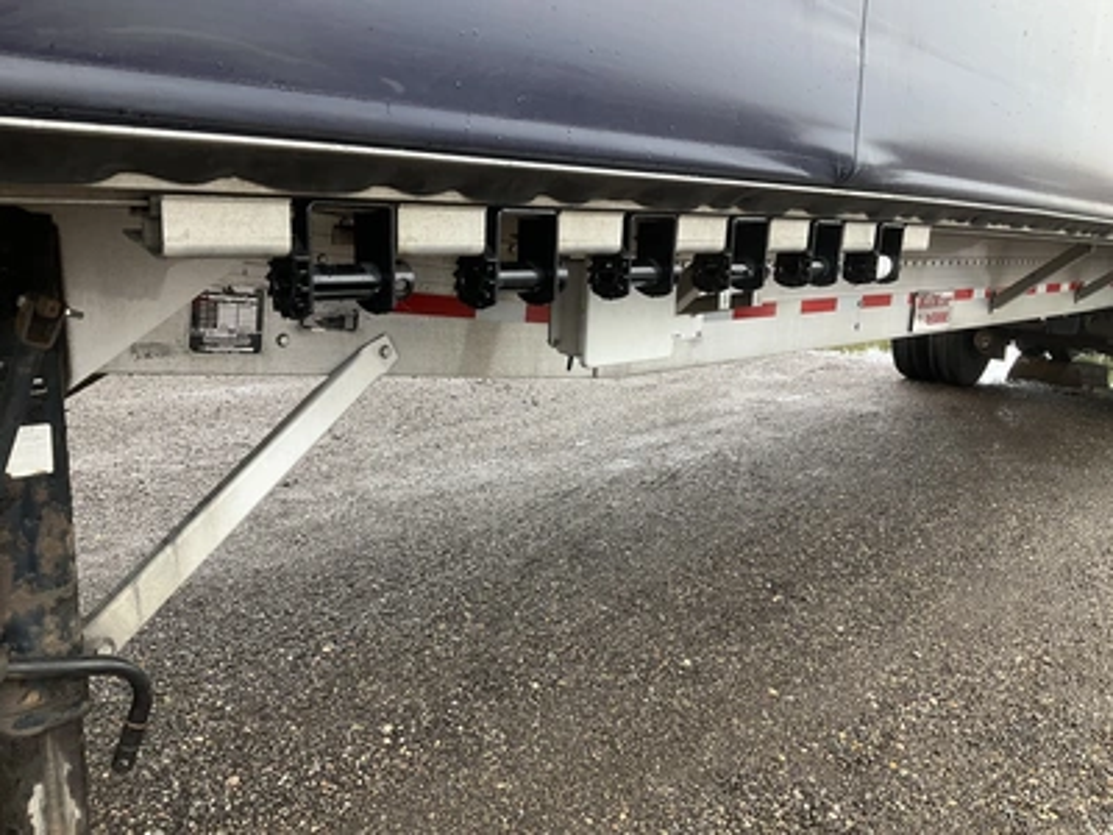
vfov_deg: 48.2
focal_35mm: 29
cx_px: 556
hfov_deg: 61.7
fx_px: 932
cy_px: 418
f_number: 1.8
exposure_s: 1/122
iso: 20
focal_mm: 3
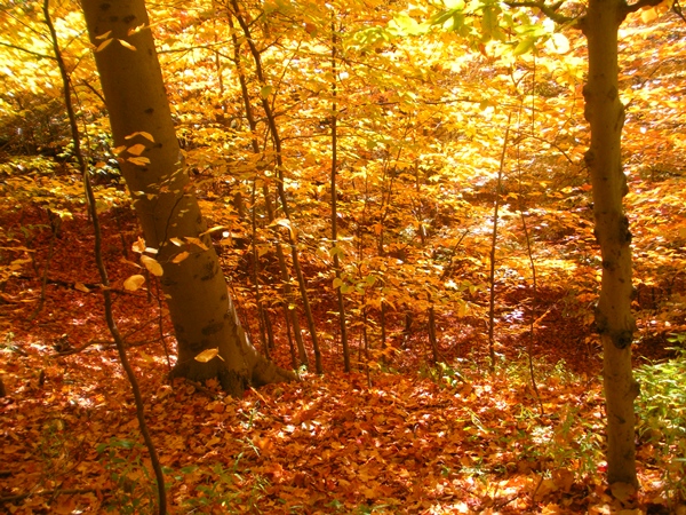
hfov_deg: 51.4
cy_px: 258
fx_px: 713
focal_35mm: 36
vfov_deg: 39.7
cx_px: 343
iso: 64
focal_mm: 6.3
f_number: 3.5
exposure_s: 1/118
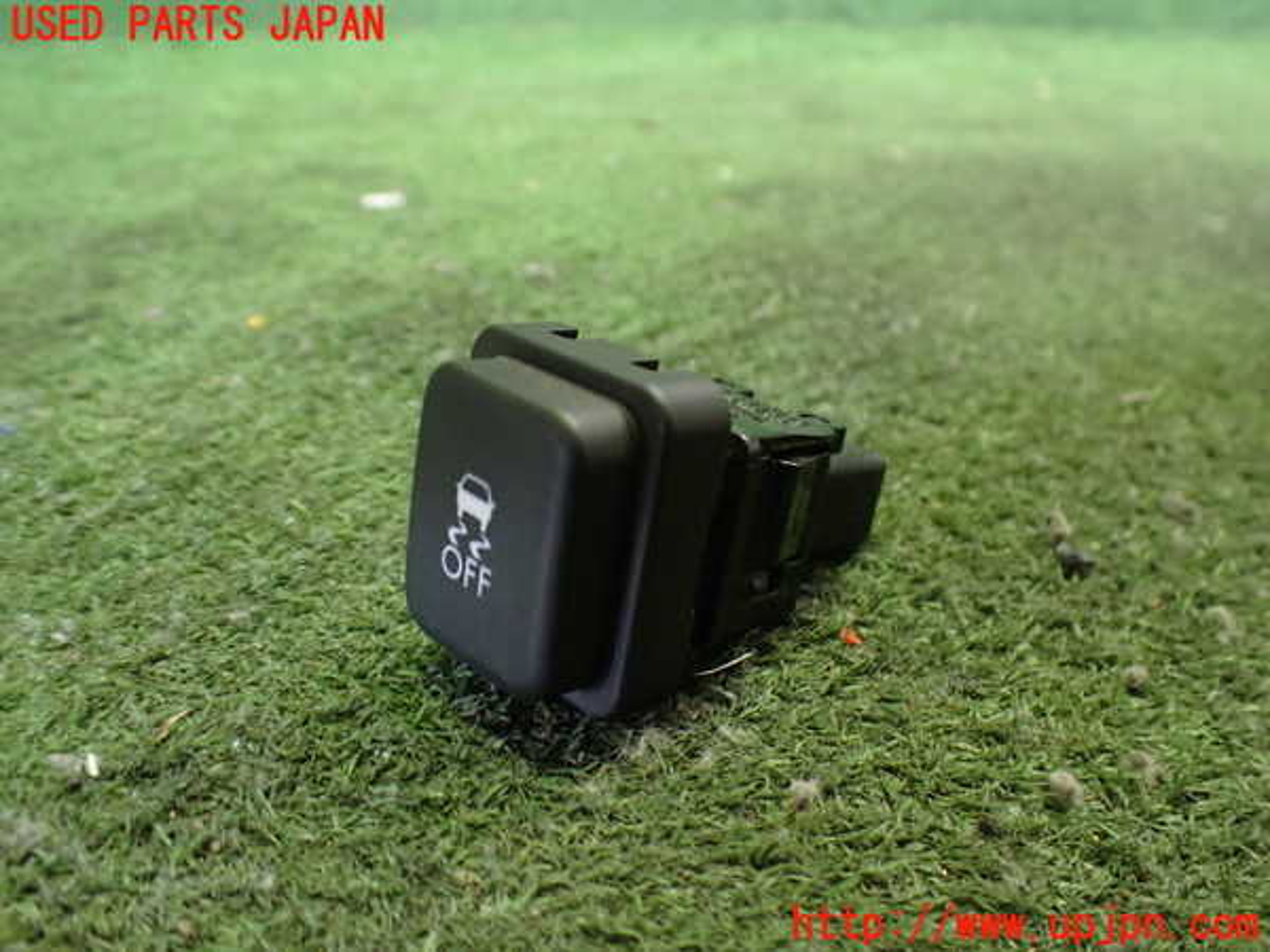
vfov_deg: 46.8
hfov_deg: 60.0
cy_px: 476
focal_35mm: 30
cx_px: 635
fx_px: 1101
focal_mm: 5.4
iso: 1000
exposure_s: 1/30
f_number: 2.3
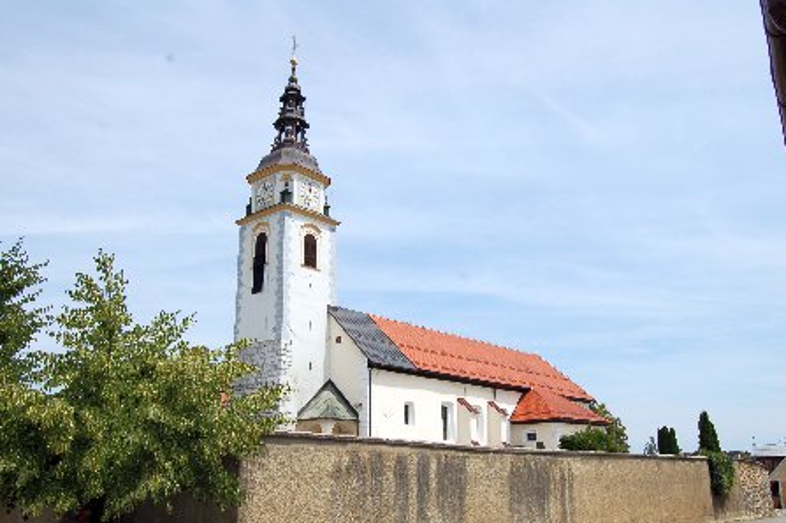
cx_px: 393
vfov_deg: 39.9
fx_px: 720
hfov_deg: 57.3
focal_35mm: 33
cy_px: 262
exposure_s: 1/400
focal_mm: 22
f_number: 10
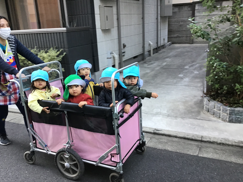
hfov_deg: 58.4
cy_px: 91
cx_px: 122
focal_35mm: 31
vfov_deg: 45.4
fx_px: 218
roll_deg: +0.2
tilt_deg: -19.5
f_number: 2.4
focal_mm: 3.3
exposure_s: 1/30
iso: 50
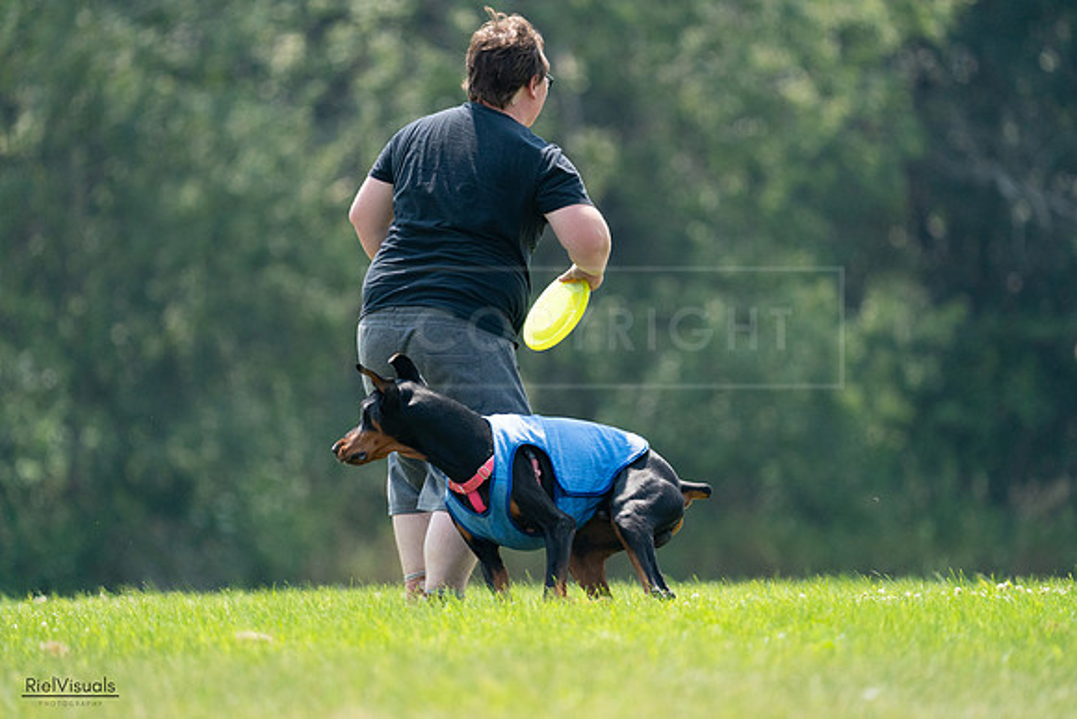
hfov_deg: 4.3
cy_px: 360
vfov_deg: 2.9
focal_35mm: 474
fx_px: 14183
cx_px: 538
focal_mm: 474
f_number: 6.3
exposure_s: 1/4000
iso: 3200
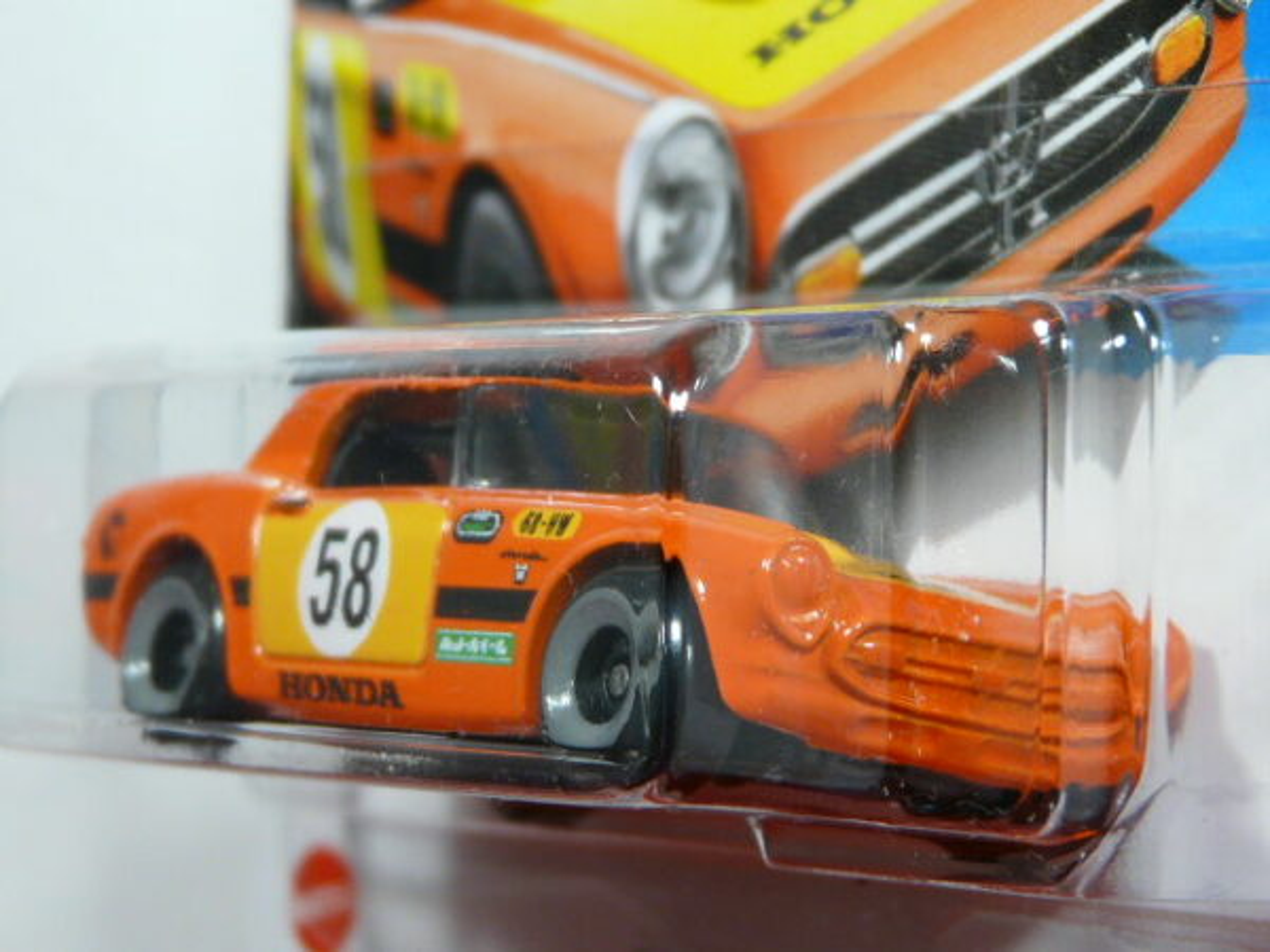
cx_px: 635
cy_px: 476
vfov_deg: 12.0
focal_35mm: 123
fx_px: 4513
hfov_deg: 16.0
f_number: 3.2
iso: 125
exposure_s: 1/50
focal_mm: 12.6
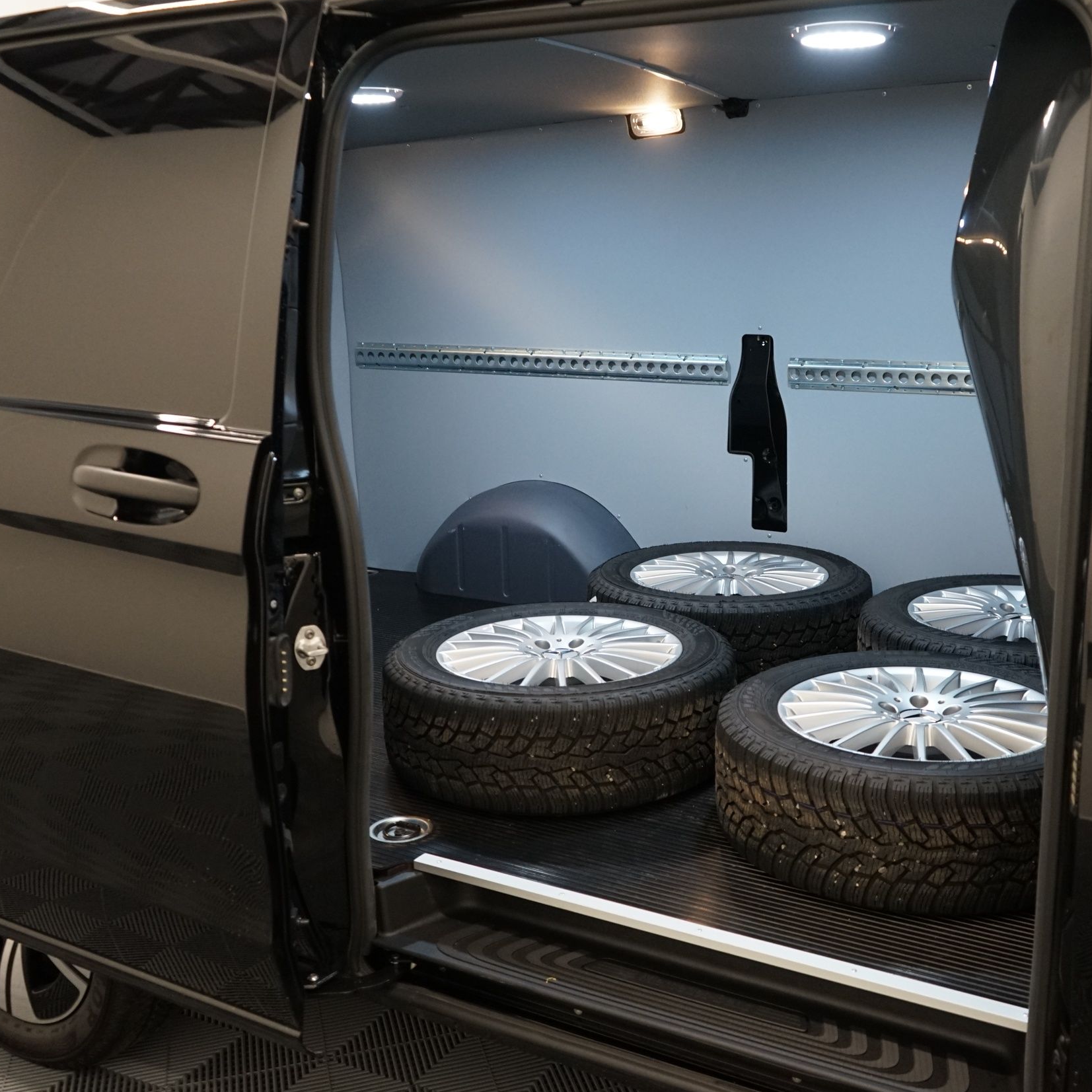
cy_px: 546
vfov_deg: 46.0
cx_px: 672
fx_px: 1285
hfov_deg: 45.7
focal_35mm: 36
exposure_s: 1/160
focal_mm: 28
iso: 2000
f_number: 3.5
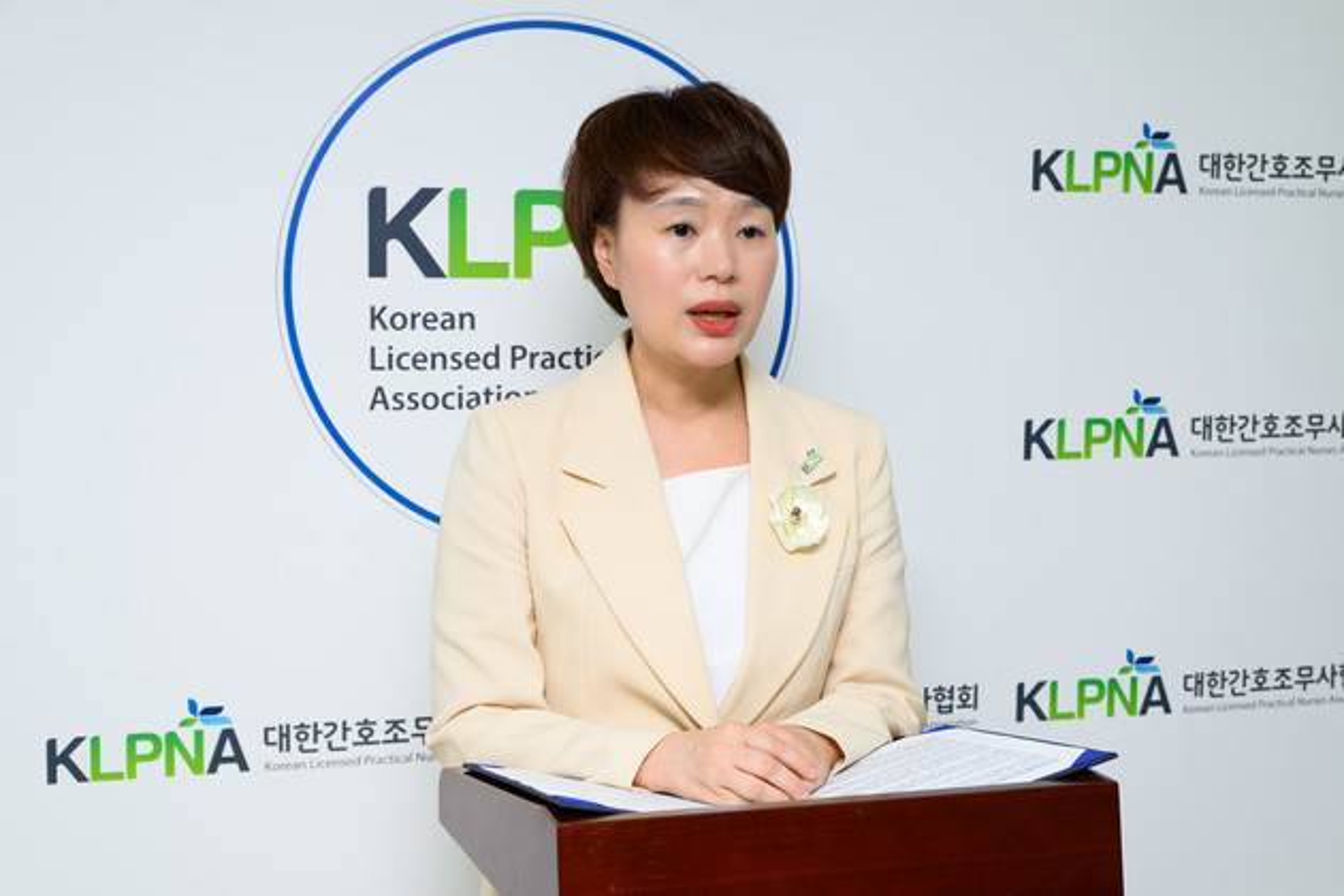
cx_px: 672
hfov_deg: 35.6
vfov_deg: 24.2
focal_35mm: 56
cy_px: 448
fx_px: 2091
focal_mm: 56
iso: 400
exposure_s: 1/125
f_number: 8
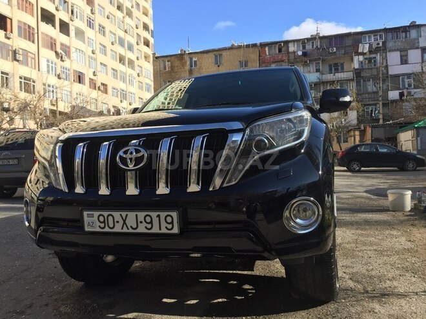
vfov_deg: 48.2
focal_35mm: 29
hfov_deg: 61.7
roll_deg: +1.6
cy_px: 160
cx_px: 213
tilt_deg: +0.8
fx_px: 357
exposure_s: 1/1276
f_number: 2.2
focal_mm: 4.15
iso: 32
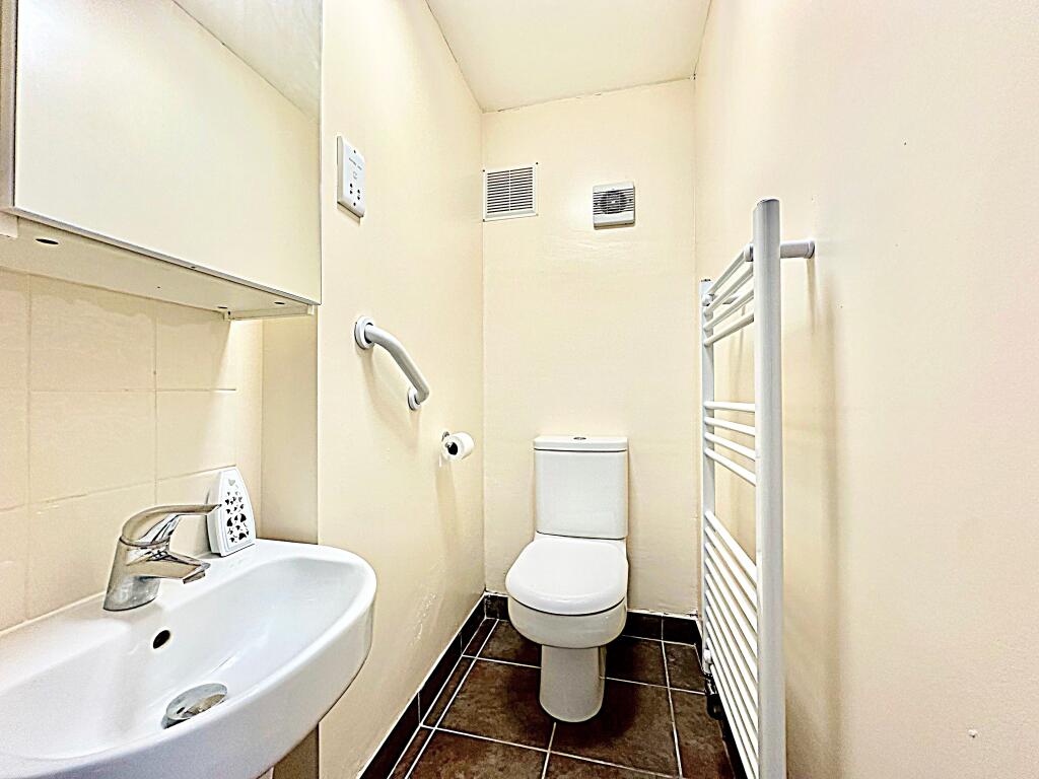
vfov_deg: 85.7
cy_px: 390
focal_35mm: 14
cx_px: 520
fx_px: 420
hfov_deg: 102.1
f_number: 2.2
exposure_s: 1/100
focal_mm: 2.22
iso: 160
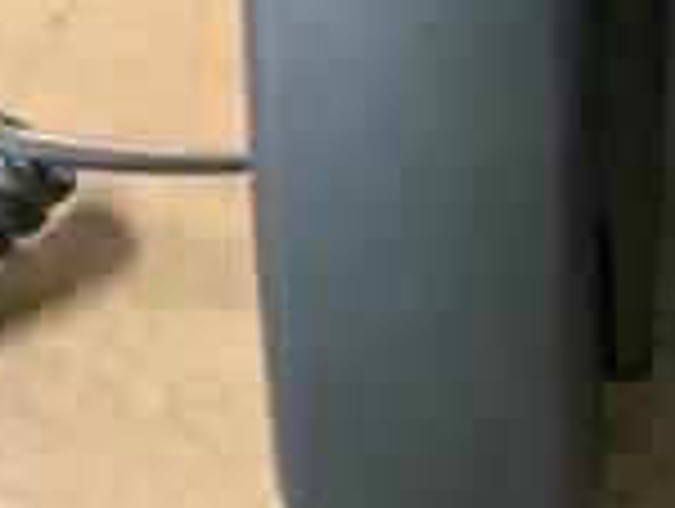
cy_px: -214
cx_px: 878
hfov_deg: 17.8
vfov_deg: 13.7
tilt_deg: -45.7
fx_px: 2012
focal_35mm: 103
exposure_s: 1/20
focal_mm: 3.3
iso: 800
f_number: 2.4
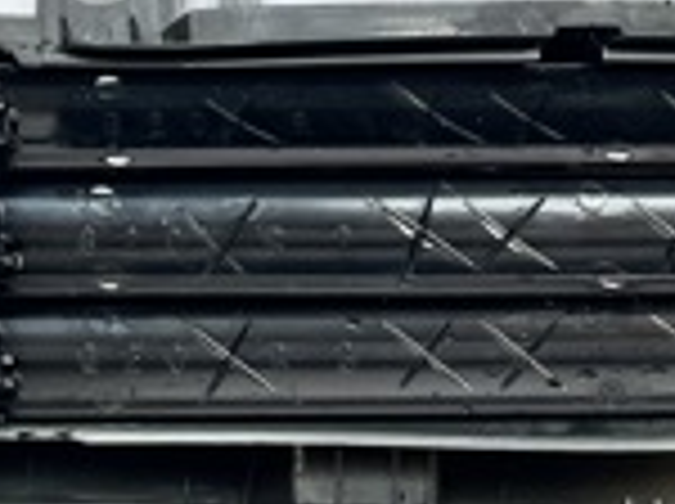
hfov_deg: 16.8
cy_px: 115
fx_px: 2161
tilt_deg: -27.5
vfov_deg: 13.3
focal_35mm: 111
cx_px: -189
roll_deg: +0.4
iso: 50
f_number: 1.5
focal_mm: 5.7
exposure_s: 1/121
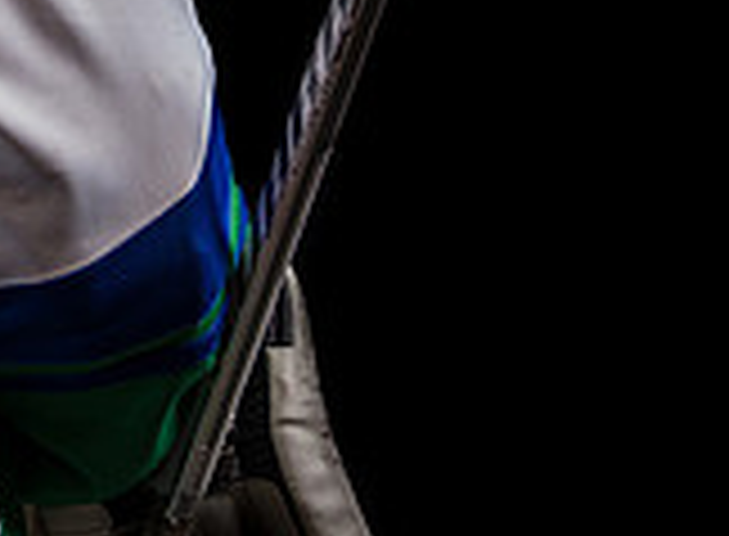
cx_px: -541
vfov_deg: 10.5
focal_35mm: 134
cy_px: -263
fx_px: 2801
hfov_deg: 13.5
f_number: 3.5
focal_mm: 35
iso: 80
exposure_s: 1/160
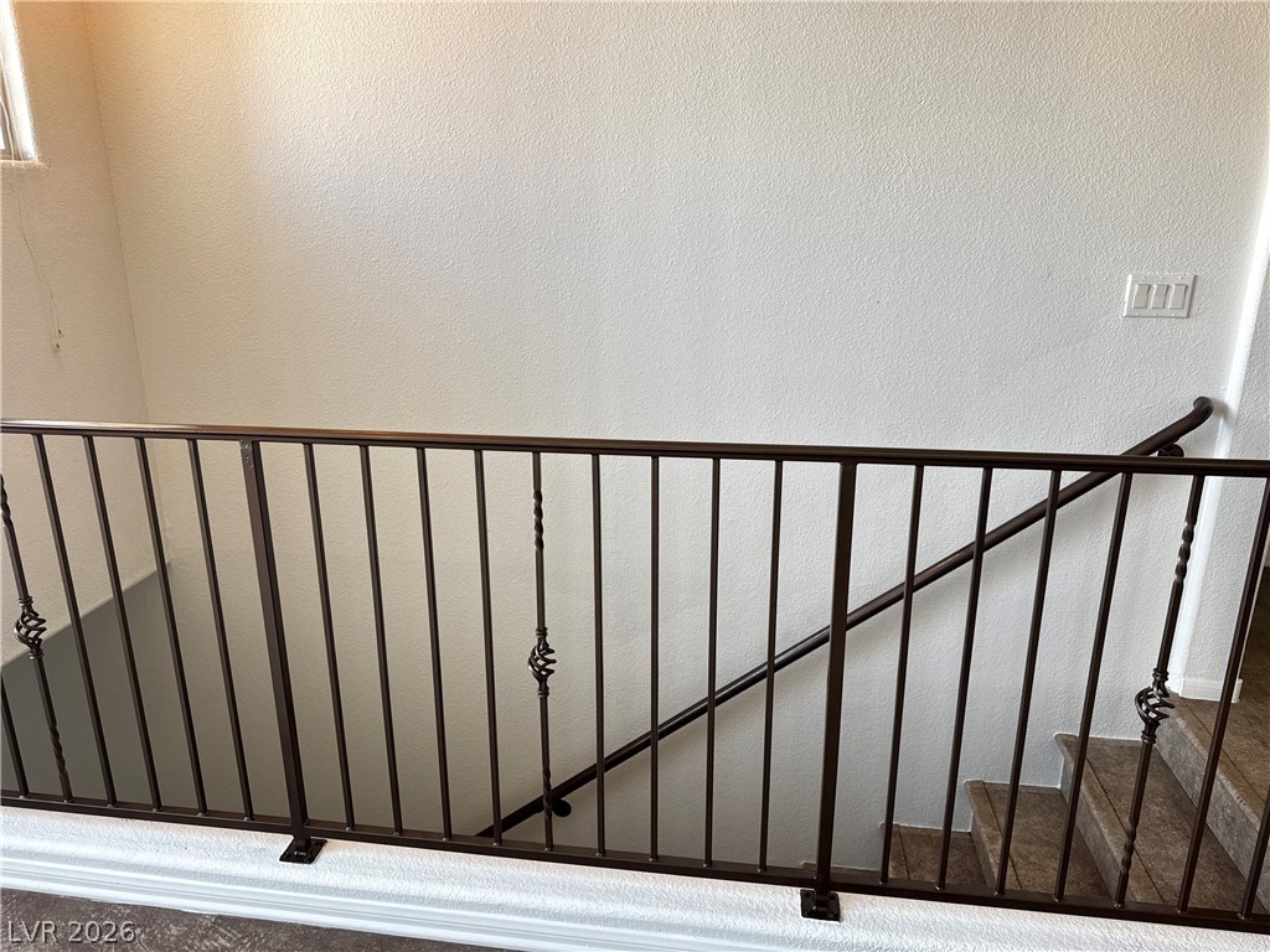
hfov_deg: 71.6
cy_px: 476
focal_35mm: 24
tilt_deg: -17.6
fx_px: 881
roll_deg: +0.3
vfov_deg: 56.8
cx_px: 635
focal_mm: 6.76
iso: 125
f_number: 1.78
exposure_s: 1/60
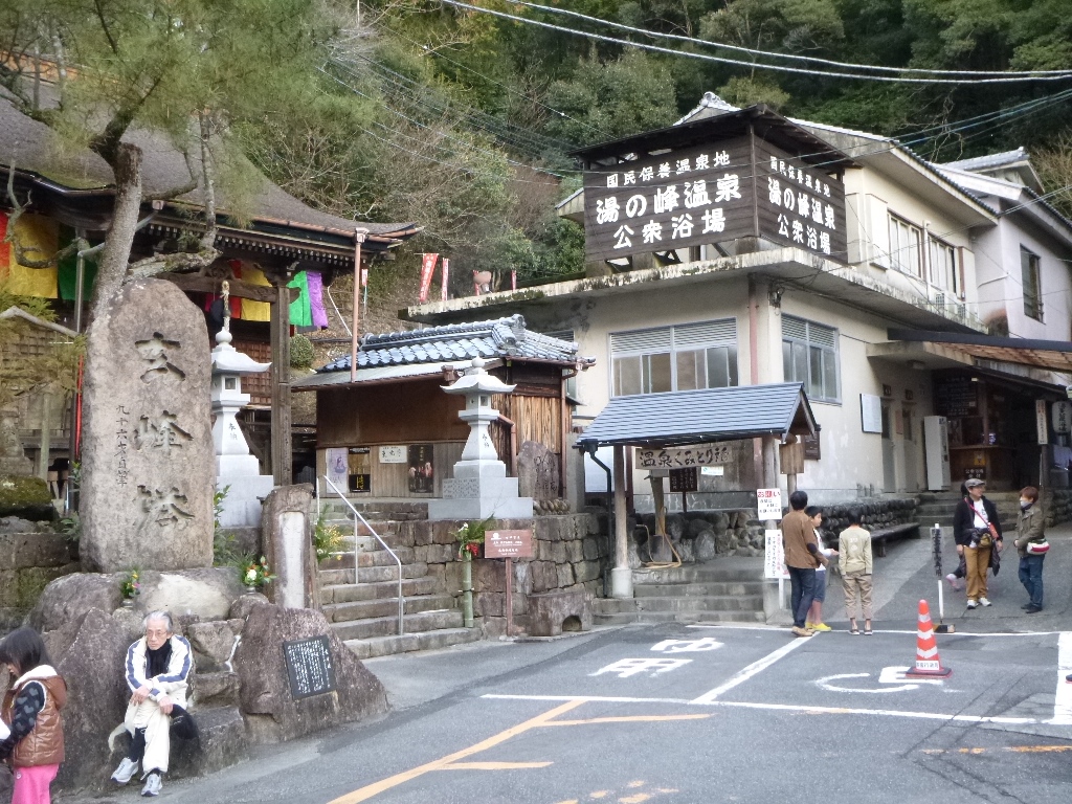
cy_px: 402
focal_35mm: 38
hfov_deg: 49.0
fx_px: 1177
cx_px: 536
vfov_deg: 37.7
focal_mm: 6.8
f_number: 4.5
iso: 400
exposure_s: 1/50
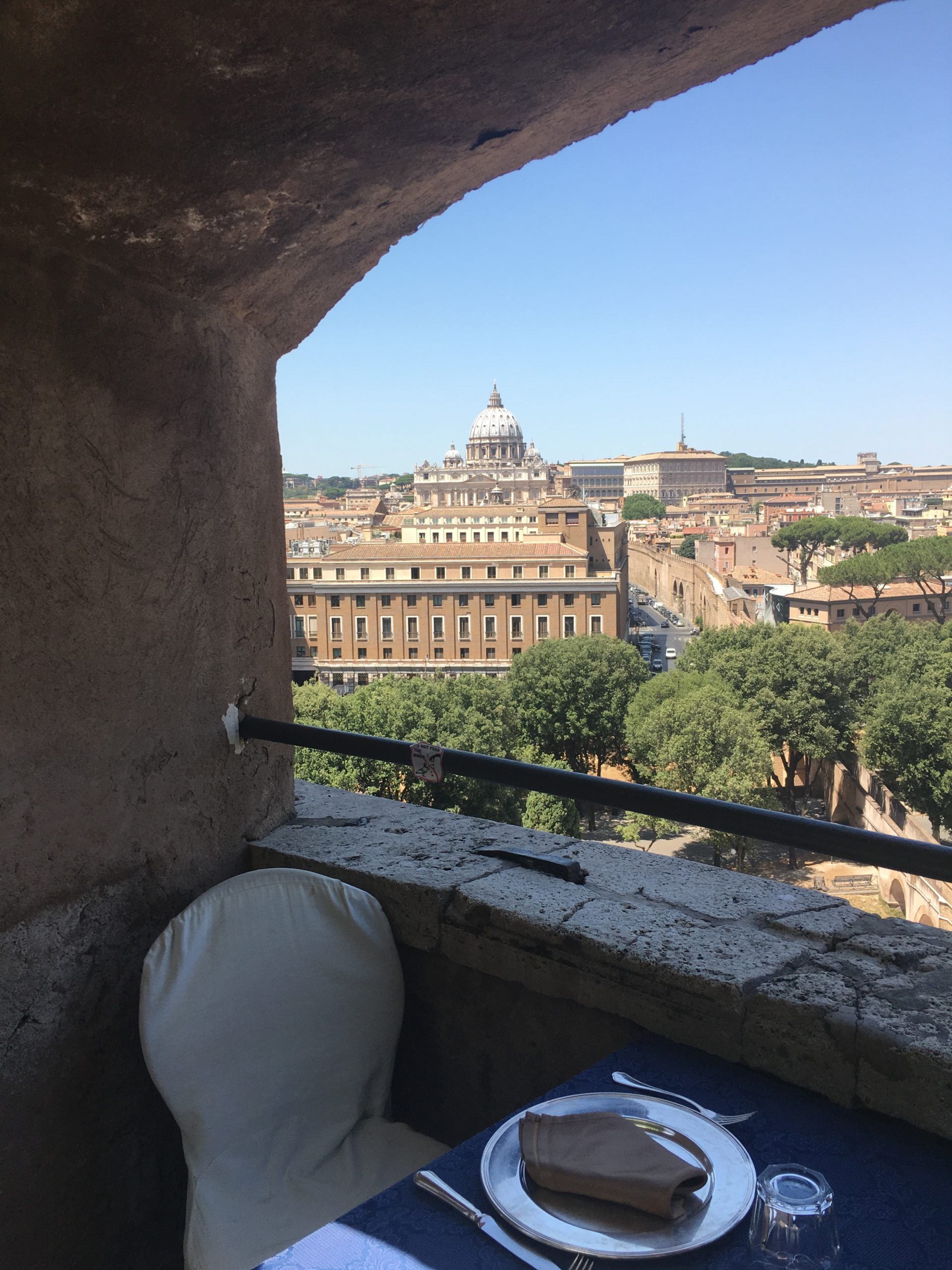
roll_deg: +0.5
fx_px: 1063
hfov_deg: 48.2
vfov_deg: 61.7
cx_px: 476
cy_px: 635
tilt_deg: -5.8
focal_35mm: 29
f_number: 2.2
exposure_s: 1/574
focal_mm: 4.15
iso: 25
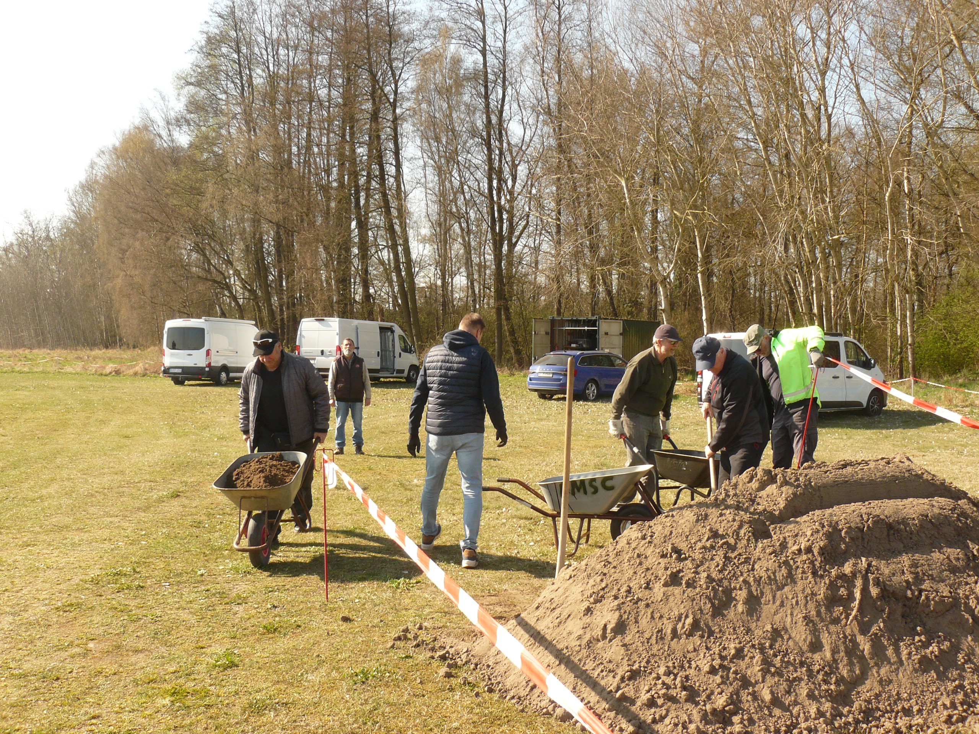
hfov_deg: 51.4
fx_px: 1018
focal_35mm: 36
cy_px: 367
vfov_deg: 39.7
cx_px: 490
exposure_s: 1/200
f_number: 5
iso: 100
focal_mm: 6
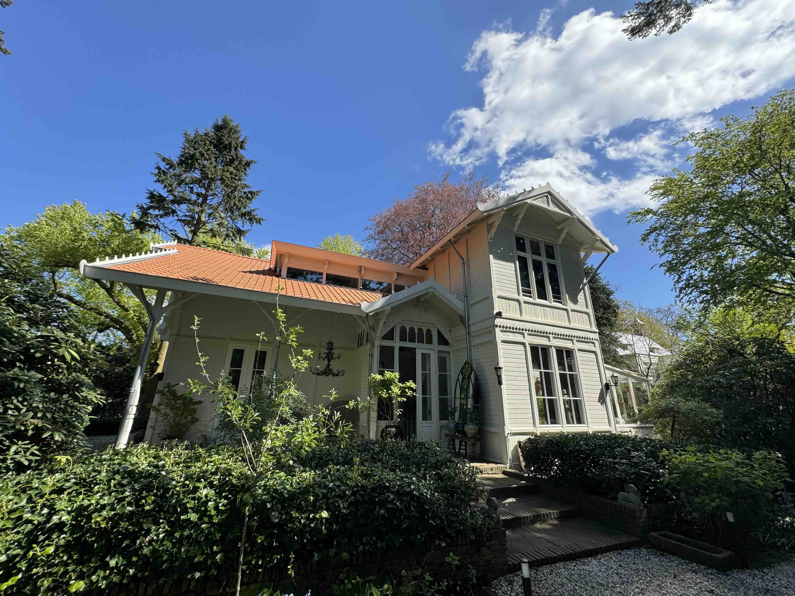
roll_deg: -0.5
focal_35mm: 14
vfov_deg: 85.7
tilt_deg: +16.9
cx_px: 398
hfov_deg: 102.1
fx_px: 322
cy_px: 298
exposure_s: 1/812
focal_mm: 2.22
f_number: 2.2
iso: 40
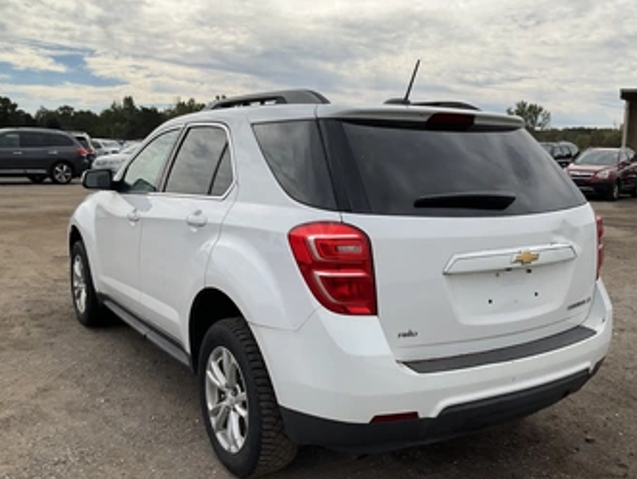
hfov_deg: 52.5
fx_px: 645
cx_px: 350
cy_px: 250
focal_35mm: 35
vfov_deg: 40.8
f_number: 1.8
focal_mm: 3
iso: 25
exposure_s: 1/3125
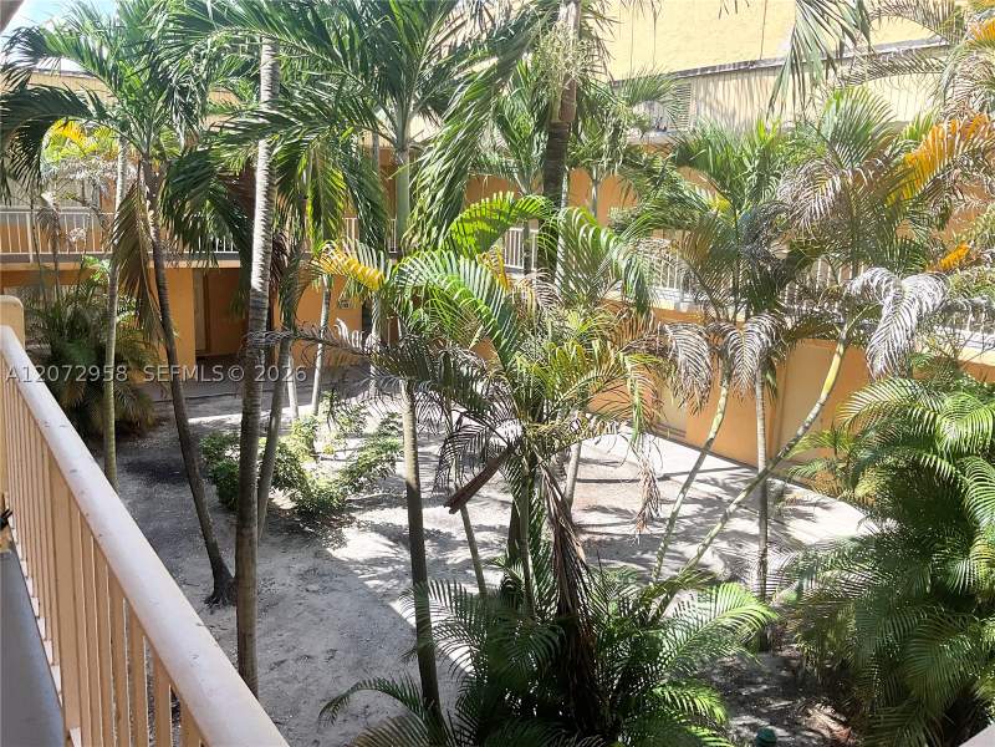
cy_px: 374
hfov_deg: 61.7
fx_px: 834
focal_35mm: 29
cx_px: 498
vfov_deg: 48.2
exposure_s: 1/524
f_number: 1.8
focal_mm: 3
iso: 16
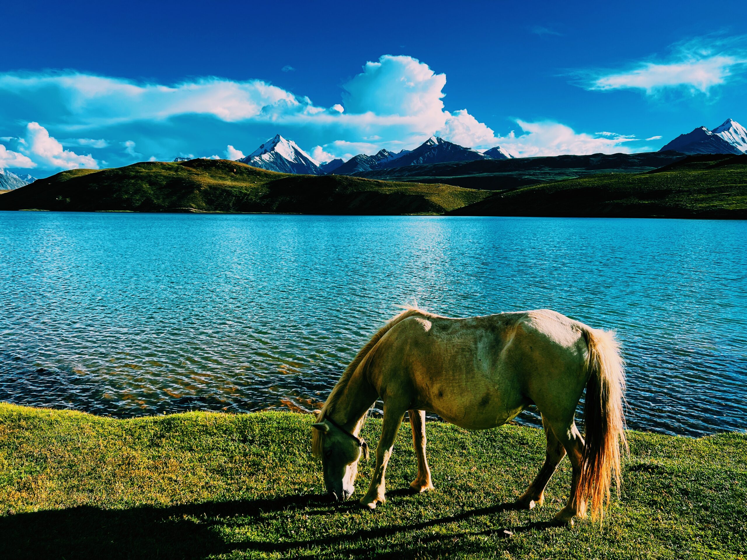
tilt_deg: -6.9
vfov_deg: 53.1
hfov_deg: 67.3
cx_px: 374
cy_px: 280
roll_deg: -0.1
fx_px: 561
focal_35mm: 26
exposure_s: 1/3571
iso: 50
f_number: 1.5
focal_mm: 5.7
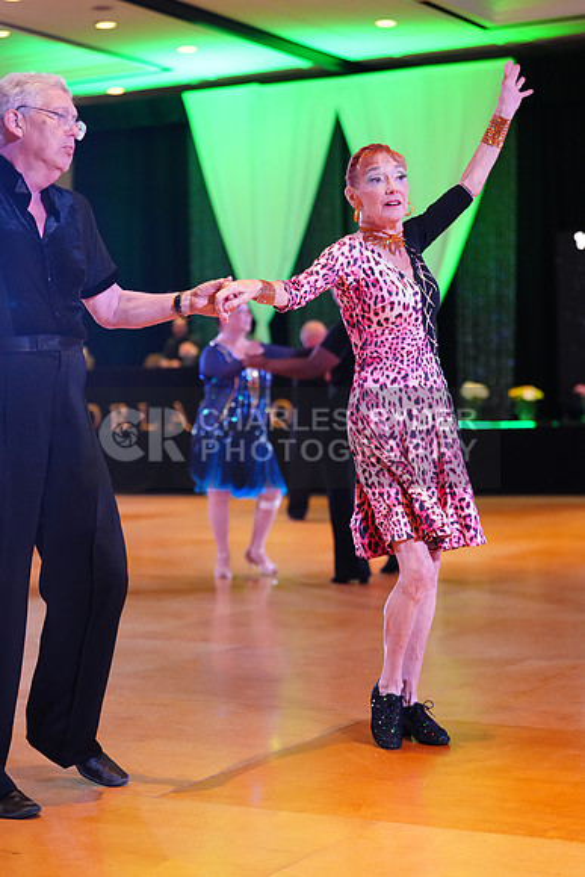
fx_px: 1705
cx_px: 292
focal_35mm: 70
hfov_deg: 19.5
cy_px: 438
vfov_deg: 28.8
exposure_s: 1/400
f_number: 2.8
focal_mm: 70
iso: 5000
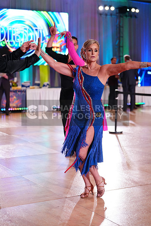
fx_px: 440
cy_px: 113
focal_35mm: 70
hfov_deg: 19.5
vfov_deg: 28.8
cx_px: 76
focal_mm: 70
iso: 2000
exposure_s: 1/640
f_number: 2.8
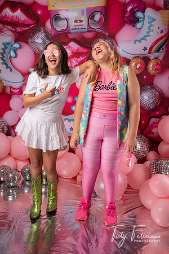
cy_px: 127
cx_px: 84
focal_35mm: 42
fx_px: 296
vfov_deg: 46.4
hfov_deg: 31.9
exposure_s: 1/100
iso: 125
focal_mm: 42
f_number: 4.5
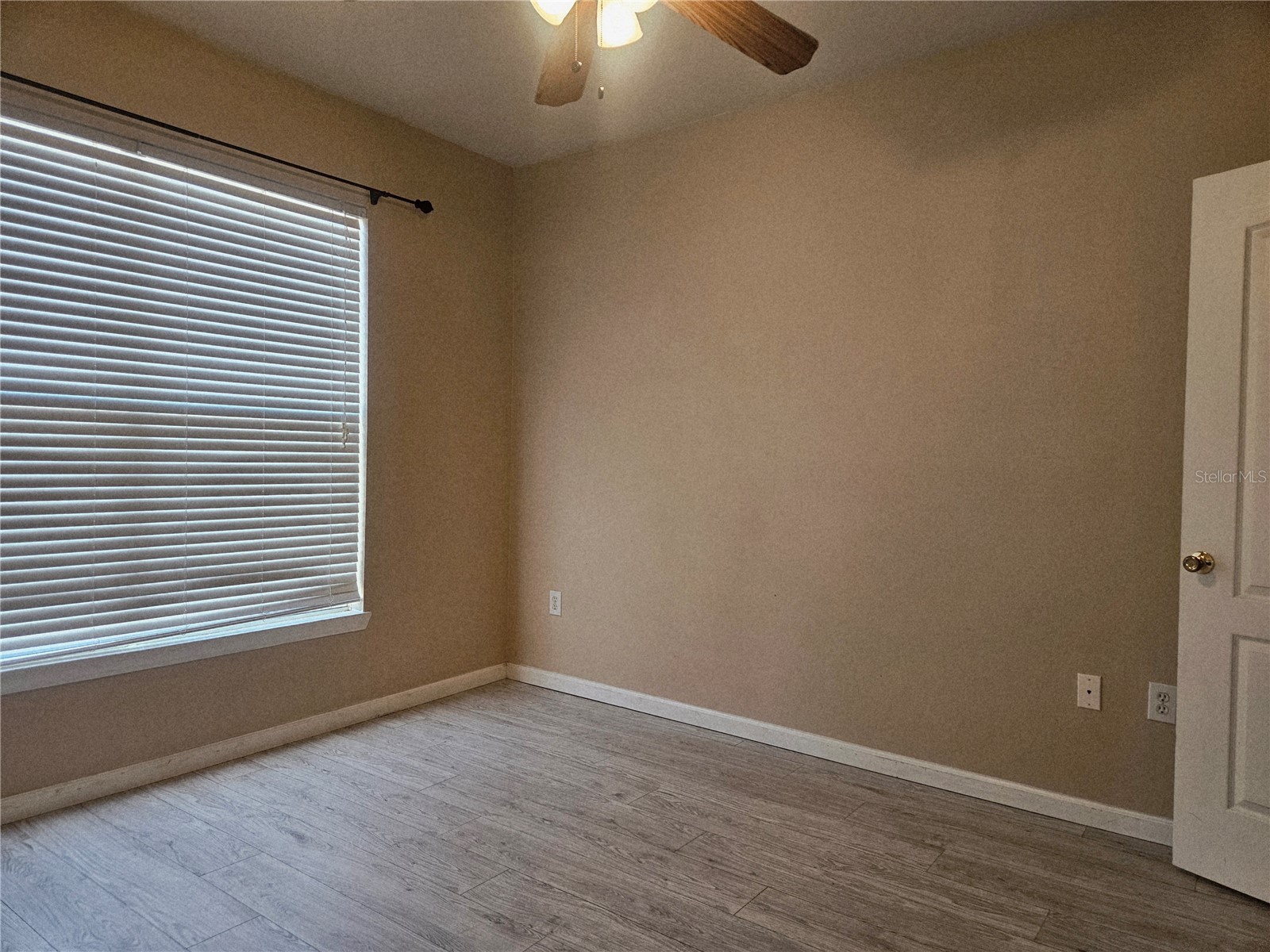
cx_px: 635
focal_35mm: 23
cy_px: 476
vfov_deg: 58.9
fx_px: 844
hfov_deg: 73.9
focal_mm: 5.4
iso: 320
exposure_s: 1/120
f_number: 1.8
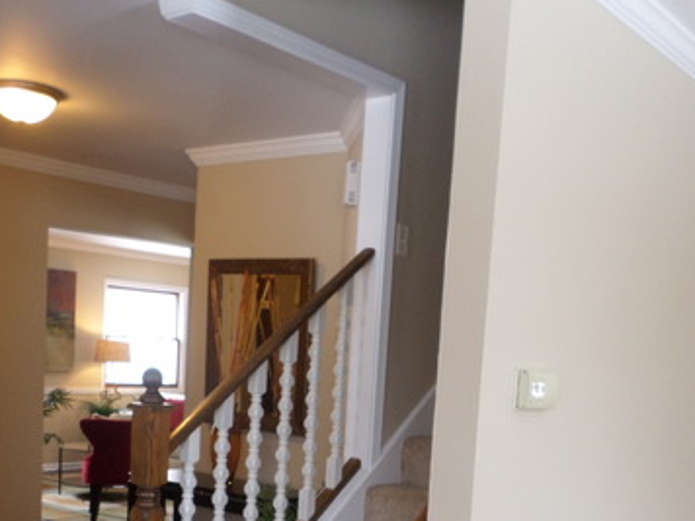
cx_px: 346
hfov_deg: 42.1
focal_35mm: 45
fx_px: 903
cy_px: 455
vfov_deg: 30.9
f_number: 2.5
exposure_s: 1/30
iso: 160
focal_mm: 4.5
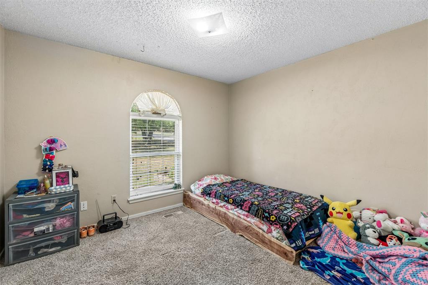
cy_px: 142
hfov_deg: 100.4
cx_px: 214
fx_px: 178
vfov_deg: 77.3
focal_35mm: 15
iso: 200
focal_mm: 10
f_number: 6.3
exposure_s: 1/15
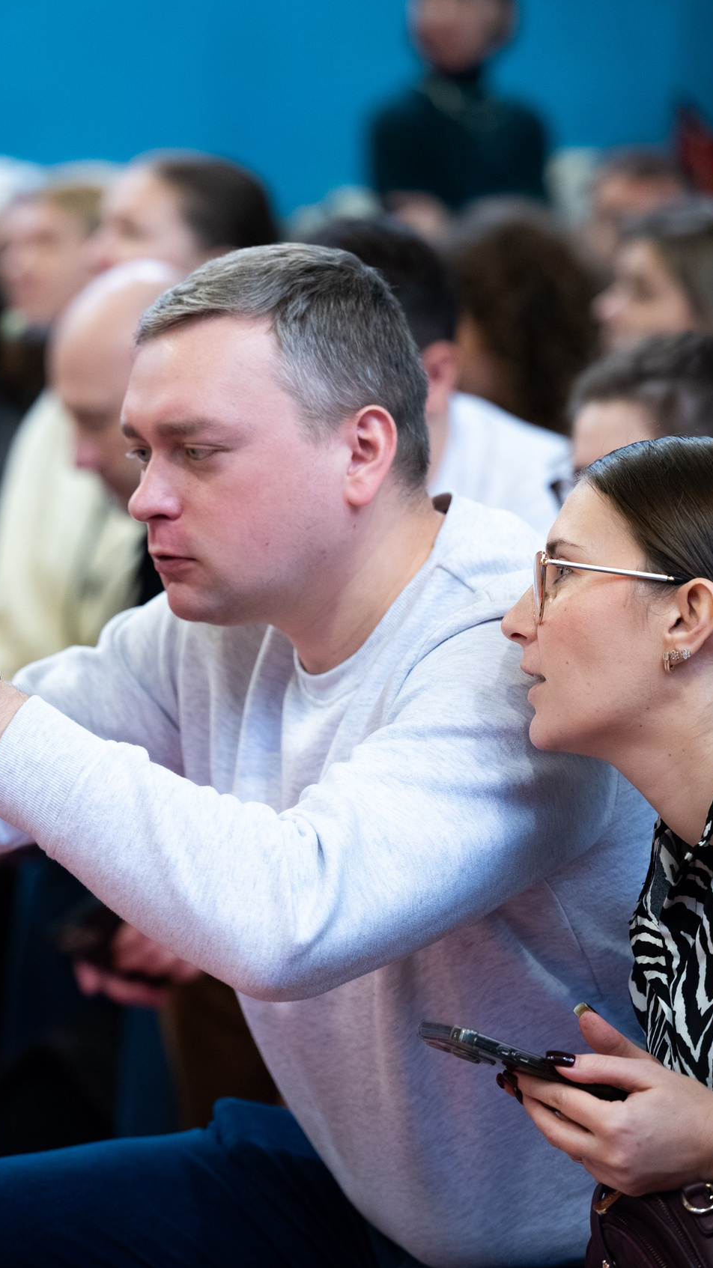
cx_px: -7
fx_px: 6119
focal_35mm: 182
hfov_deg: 6.6
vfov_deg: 11.8
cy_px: 632
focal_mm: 115
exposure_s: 1/640
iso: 3200
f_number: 3.2
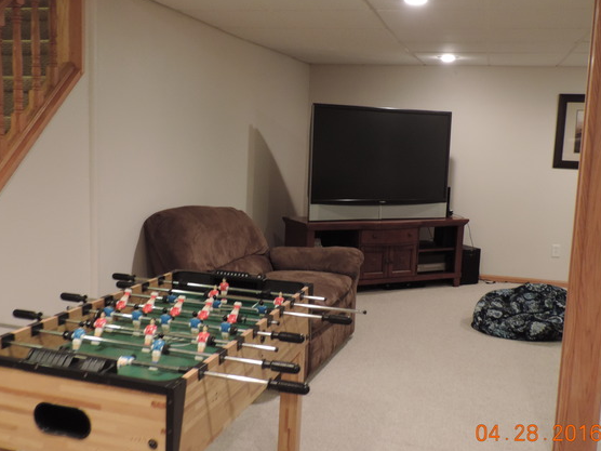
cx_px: 288
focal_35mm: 38
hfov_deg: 49.0
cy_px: 228
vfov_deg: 37.7
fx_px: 660
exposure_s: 1/13
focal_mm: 5.8
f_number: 3.2
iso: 450
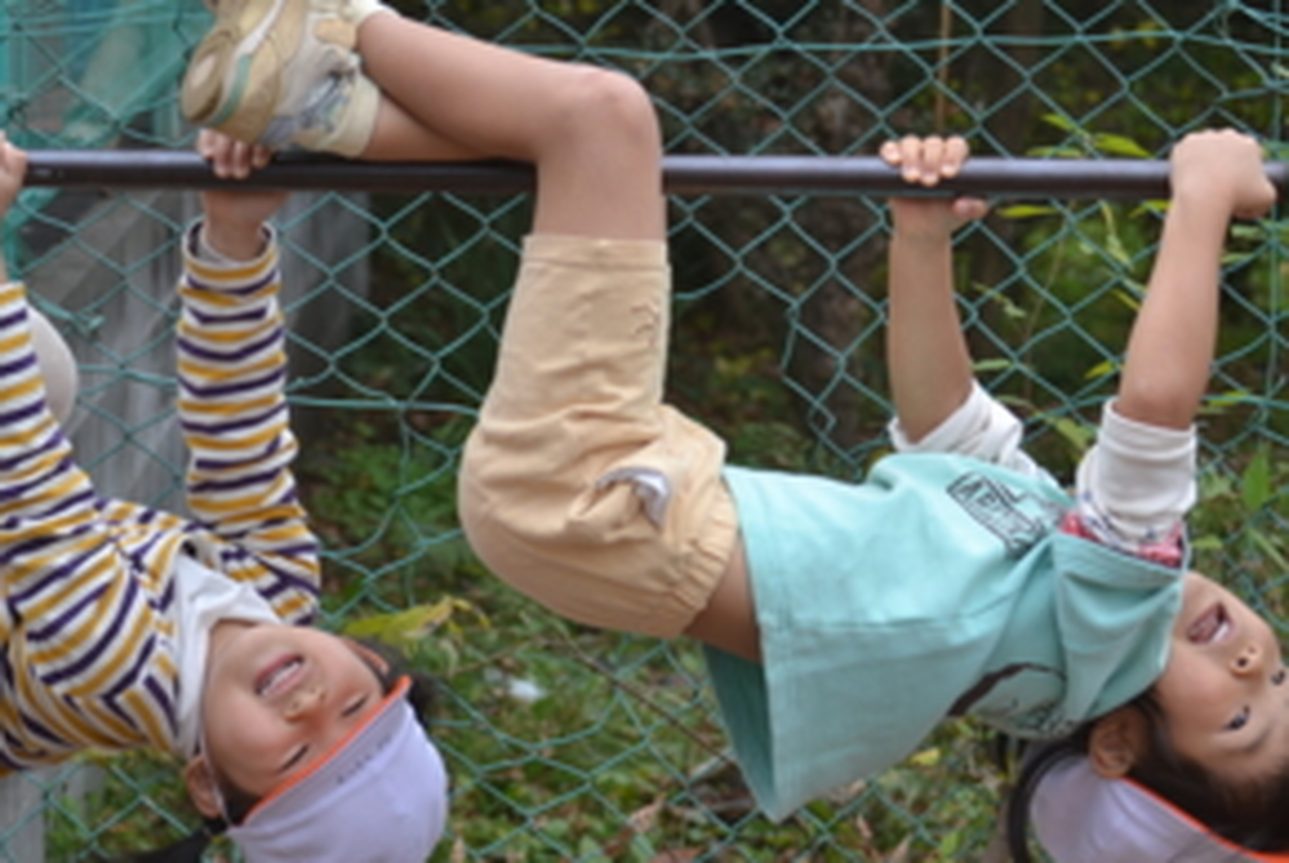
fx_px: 4075
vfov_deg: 12.1
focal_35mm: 114
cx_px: 604
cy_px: 540
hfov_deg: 18.0
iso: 160
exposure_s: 1/125
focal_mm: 55
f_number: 5.6
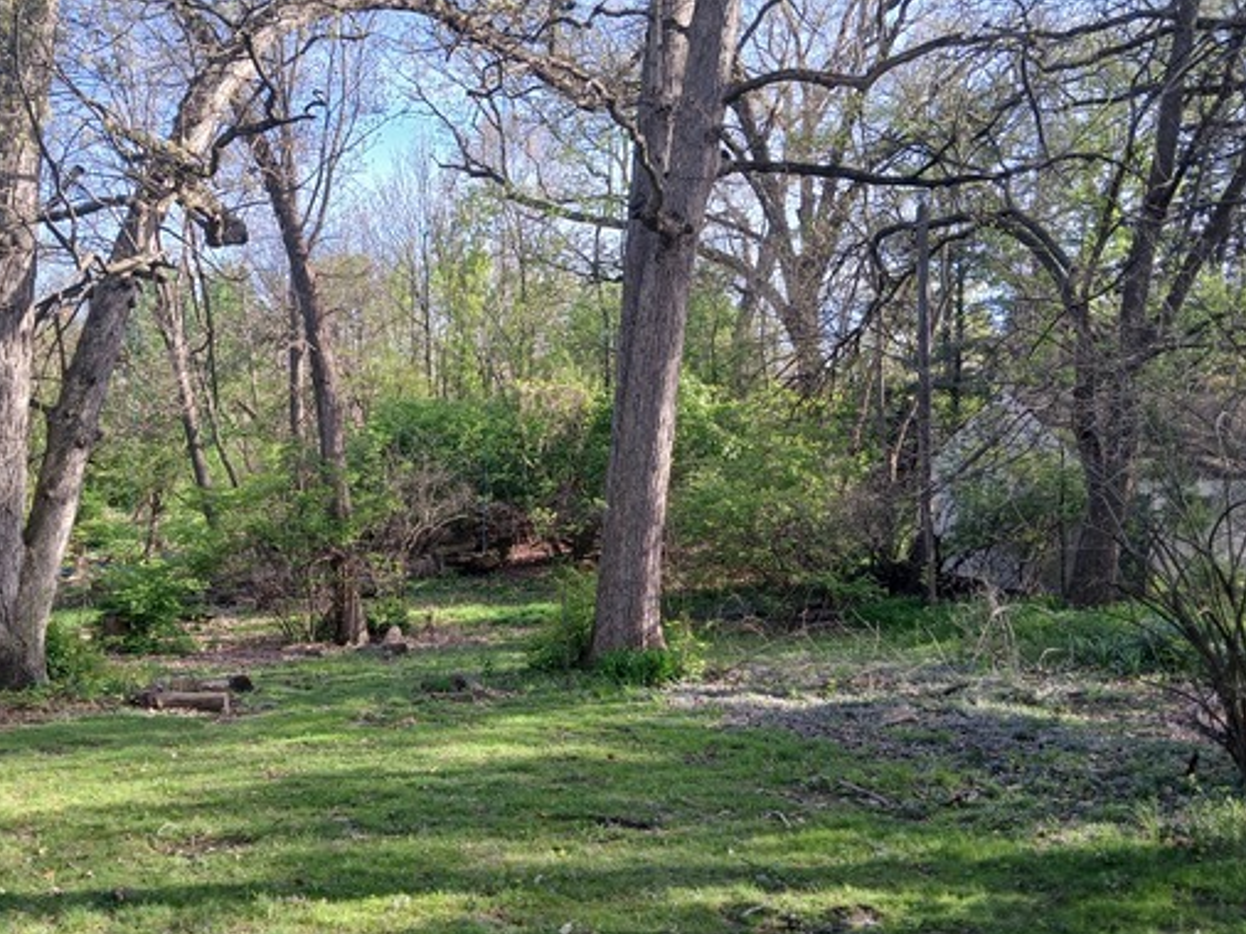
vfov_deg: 39.6
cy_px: 524
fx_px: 1295
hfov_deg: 51.0
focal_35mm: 36
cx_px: 483
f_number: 1.8
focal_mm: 3.98
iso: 20
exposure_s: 1/176
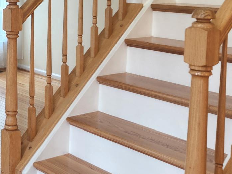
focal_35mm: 68
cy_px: 18
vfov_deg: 21.2
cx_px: -22
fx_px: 456
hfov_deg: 26.4
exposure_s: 1/120
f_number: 1.8
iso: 80
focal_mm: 5.4
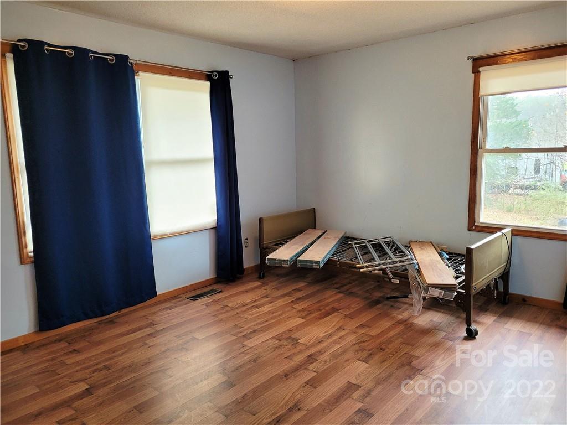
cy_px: 212
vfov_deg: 53.1
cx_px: 284
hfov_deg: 67.3
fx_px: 426
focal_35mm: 26
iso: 200
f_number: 1.8
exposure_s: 1/60
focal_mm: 5.4
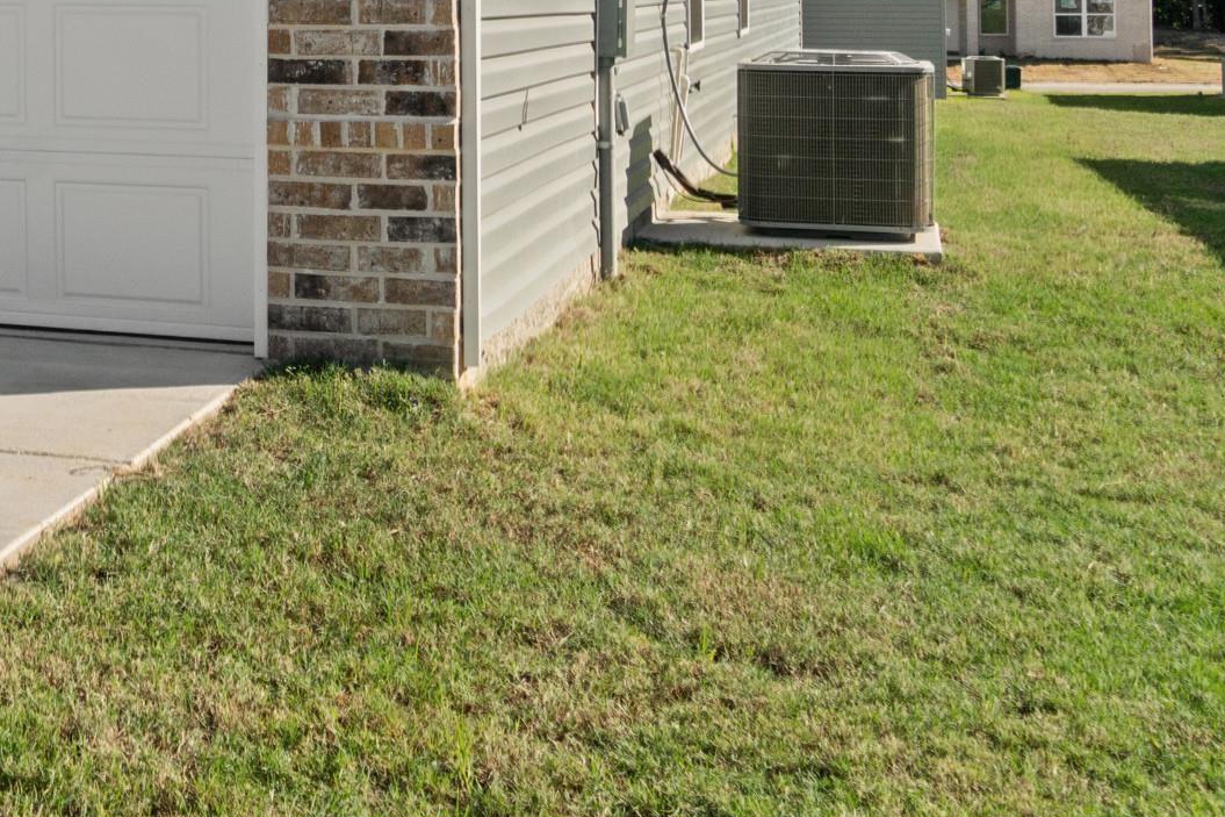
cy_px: -26
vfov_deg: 20.5
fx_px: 2177
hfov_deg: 28.9
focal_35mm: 64
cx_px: -72
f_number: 9
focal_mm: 18
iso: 250
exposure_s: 1/640
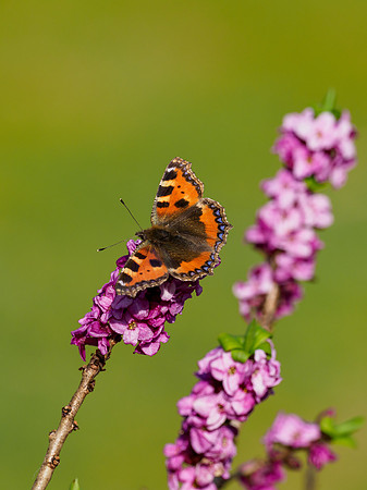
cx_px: 152
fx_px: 11338
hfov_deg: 1.9
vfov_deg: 2.5
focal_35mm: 801
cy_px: 245
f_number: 6.3
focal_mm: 300
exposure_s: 1/640
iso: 200
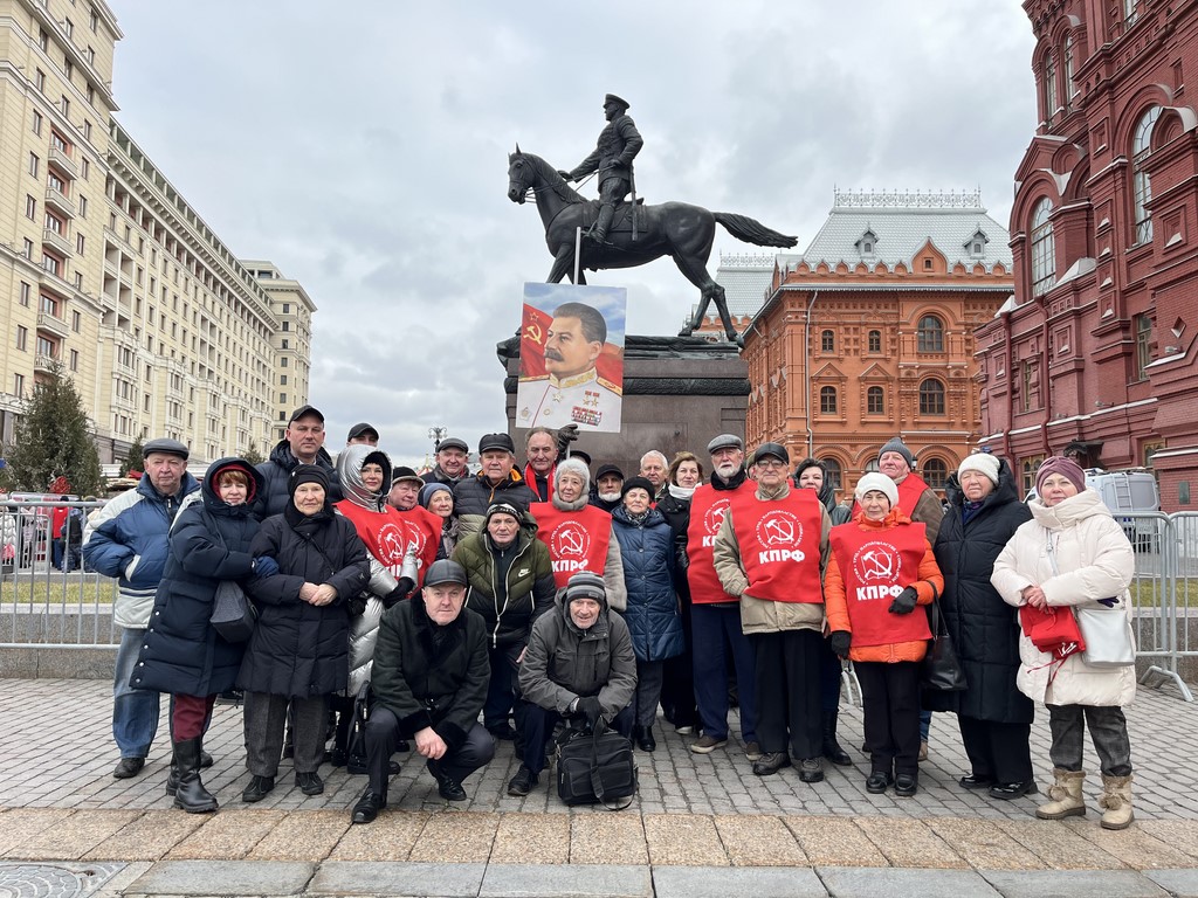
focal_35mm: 26
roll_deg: -0.8
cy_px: 449
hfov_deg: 67.3
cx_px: 599
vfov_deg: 53.1
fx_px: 900
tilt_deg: +4.5
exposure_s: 1/1252
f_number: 1.6
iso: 50
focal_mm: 5.1
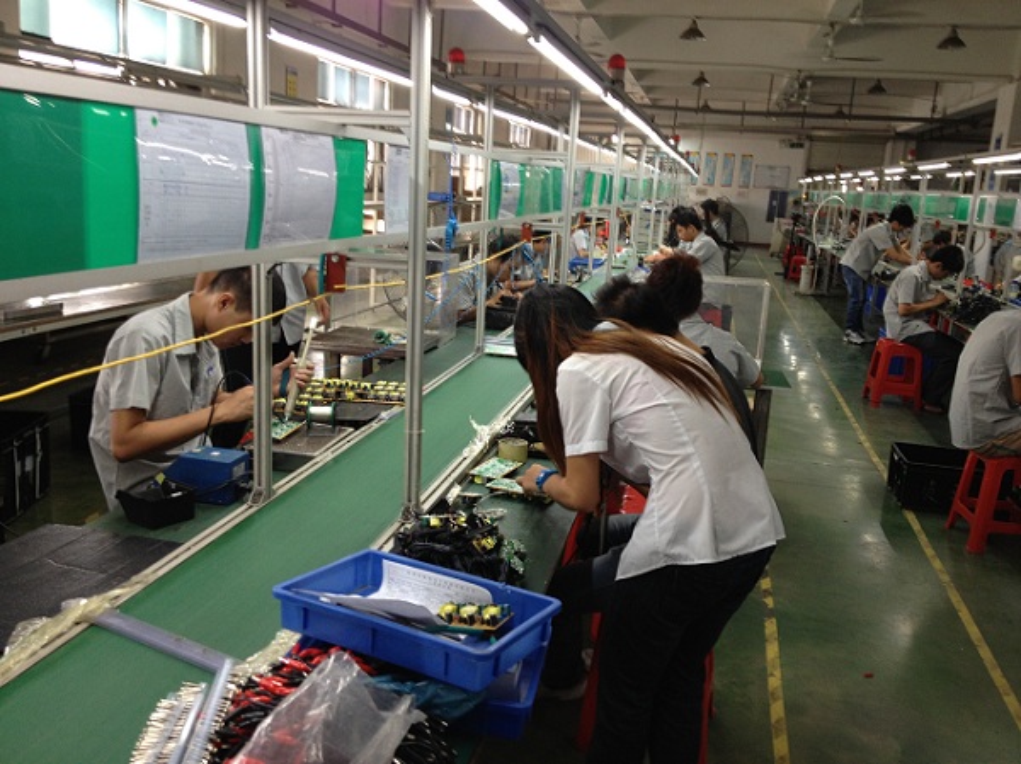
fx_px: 1032
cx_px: 510
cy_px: 382
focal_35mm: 35
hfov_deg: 52.7
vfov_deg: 40.6
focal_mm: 4.28
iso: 64
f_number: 2.4
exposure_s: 1/20
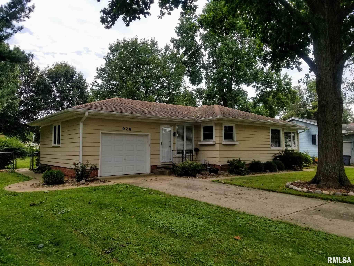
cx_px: 177
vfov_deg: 53.1
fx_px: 266
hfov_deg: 67.3
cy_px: 133
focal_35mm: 26
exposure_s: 1/2028
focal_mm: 4.25
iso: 50
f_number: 1.7
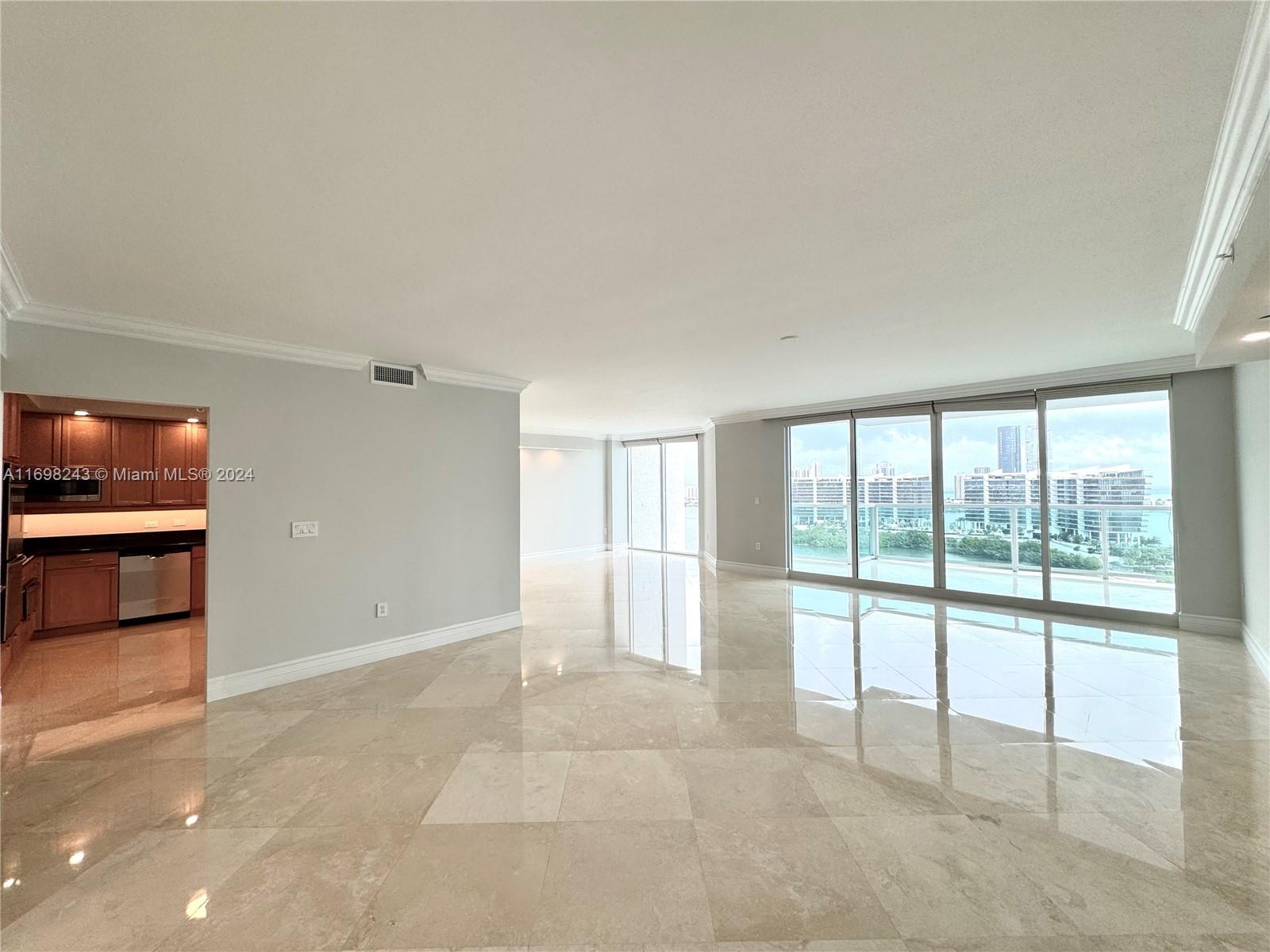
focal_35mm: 14
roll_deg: -0.1
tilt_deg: +0.6
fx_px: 514
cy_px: 476
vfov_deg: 85.7
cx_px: 635
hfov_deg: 102.1
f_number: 2.2
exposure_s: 1/181
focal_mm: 2.22
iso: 40
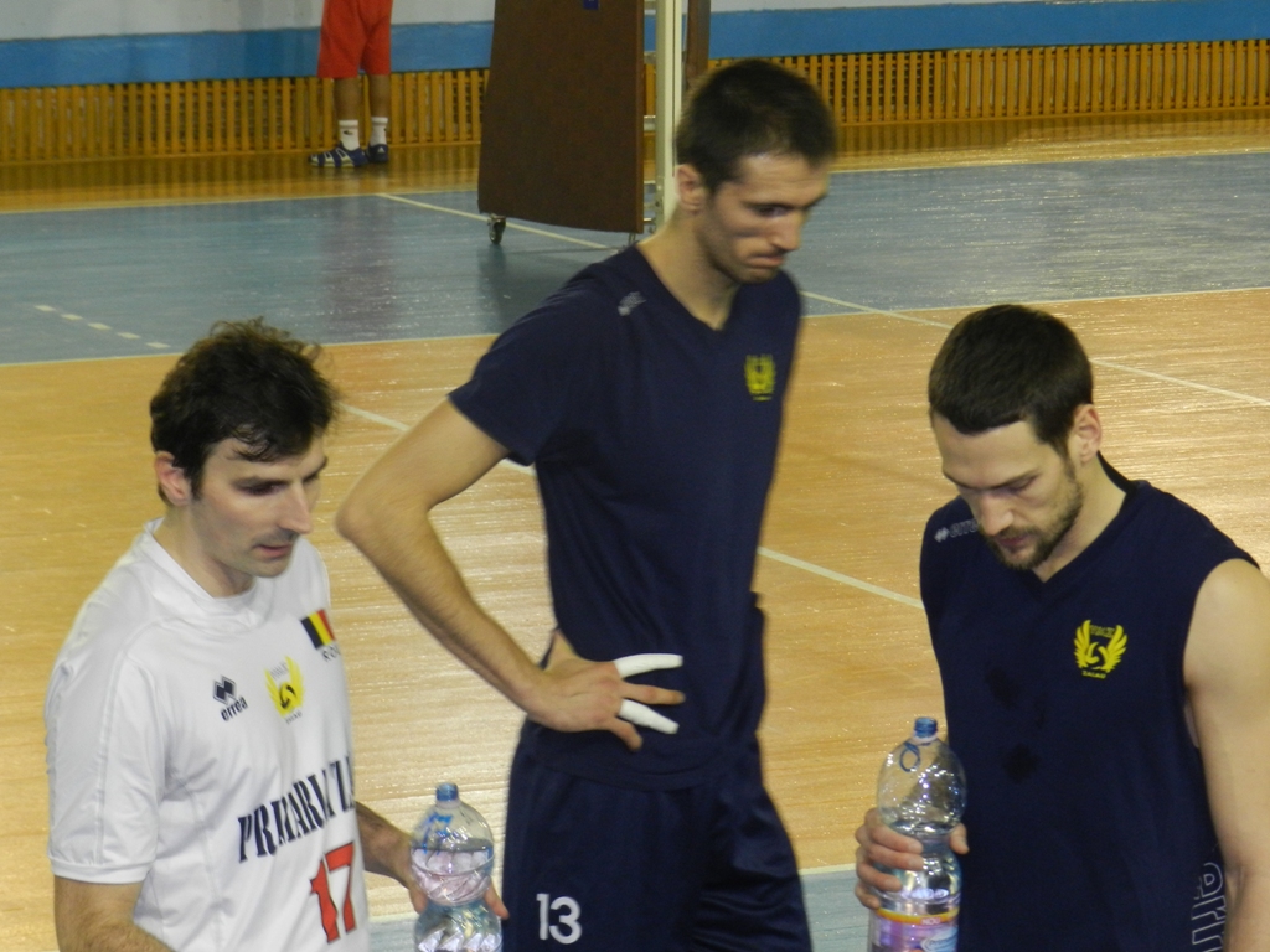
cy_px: 476
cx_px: 635
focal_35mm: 145
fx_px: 5320
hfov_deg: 13.6
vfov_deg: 10.2
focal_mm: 25.7
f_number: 5.1
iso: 400
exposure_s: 1/30
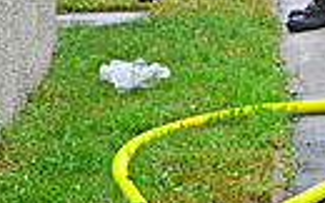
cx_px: 579
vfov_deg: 5.2
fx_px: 2220
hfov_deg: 8.1
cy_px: -69
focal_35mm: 251
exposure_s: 1/50
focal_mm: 45
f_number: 4.8
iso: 800
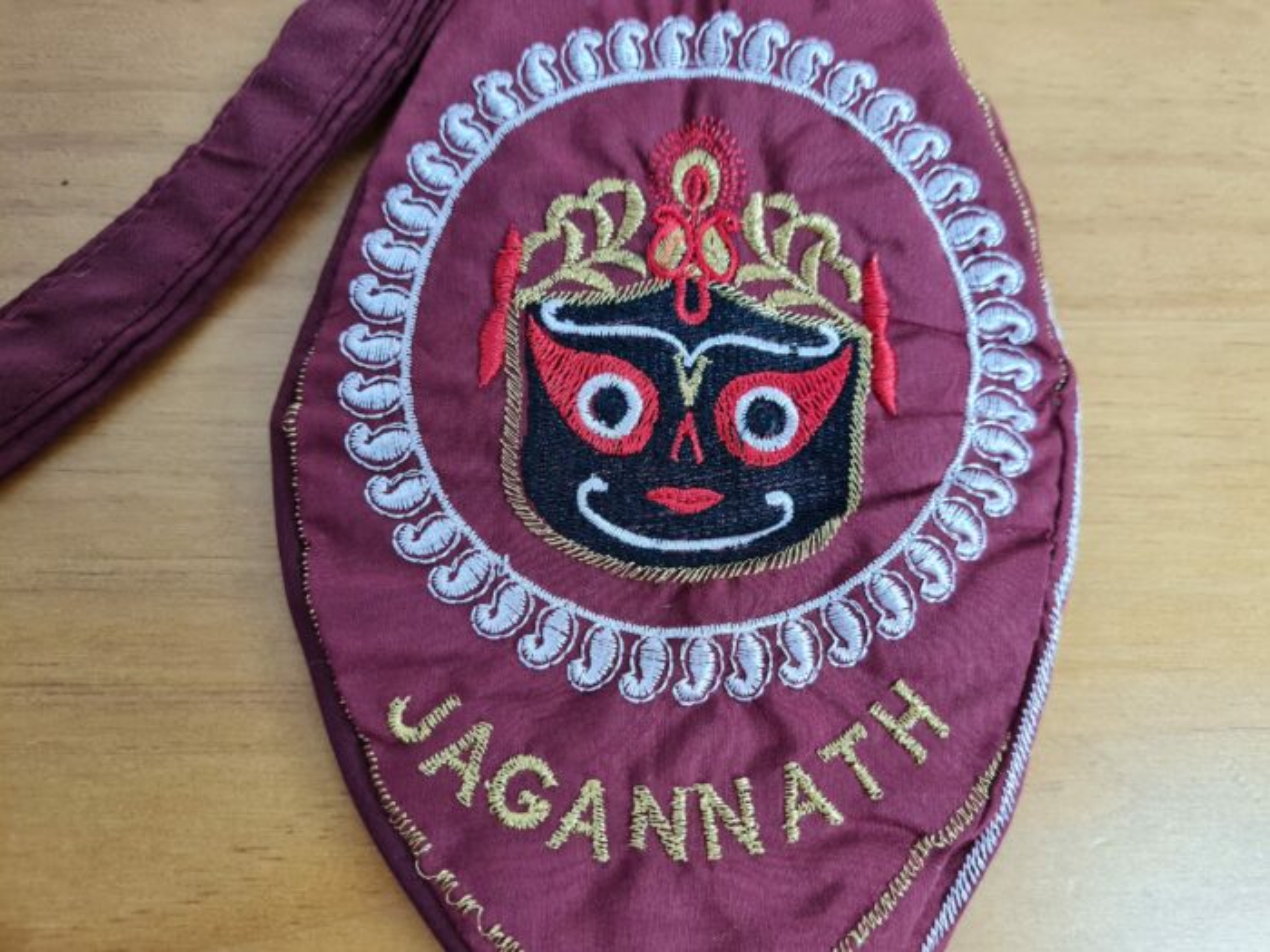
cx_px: 635
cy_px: 476
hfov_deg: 67.3
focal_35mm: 26
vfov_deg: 53.1
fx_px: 954
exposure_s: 1/60
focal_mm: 5.4
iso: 200
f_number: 1.8
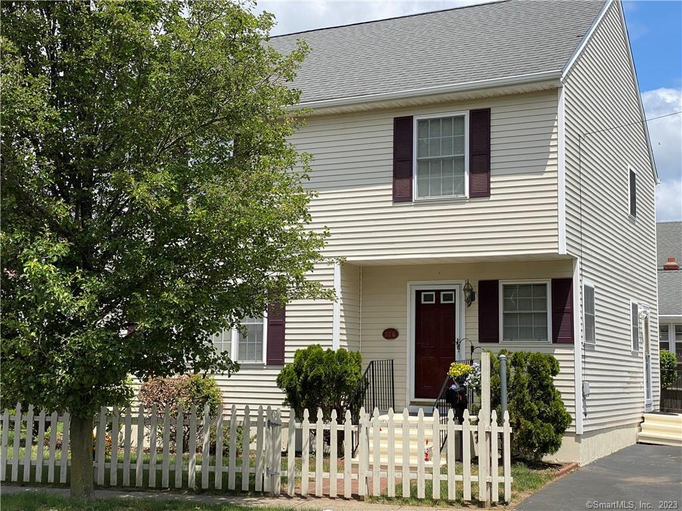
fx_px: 1024
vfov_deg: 28.0
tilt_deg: +6.8
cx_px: 341
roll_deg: -1.2
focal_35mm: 52
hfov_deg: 36.8
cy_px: 256
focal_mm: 6
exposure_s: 1/1845
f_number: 2
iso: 20
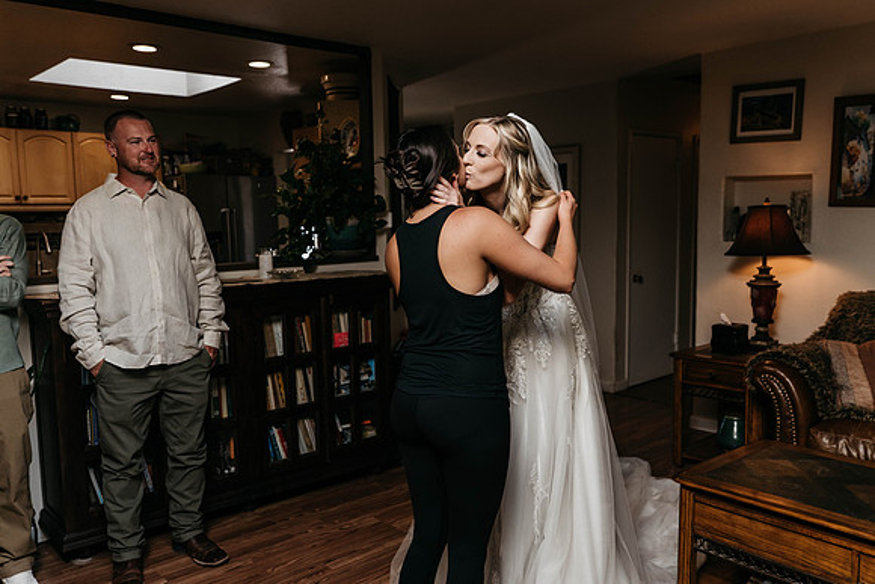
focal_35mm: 32
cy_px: 292
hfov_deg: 58.7
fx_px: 778
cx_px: 438
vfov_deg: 41.1
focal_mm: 32
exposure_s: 1/500
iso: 1000
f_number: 2.8
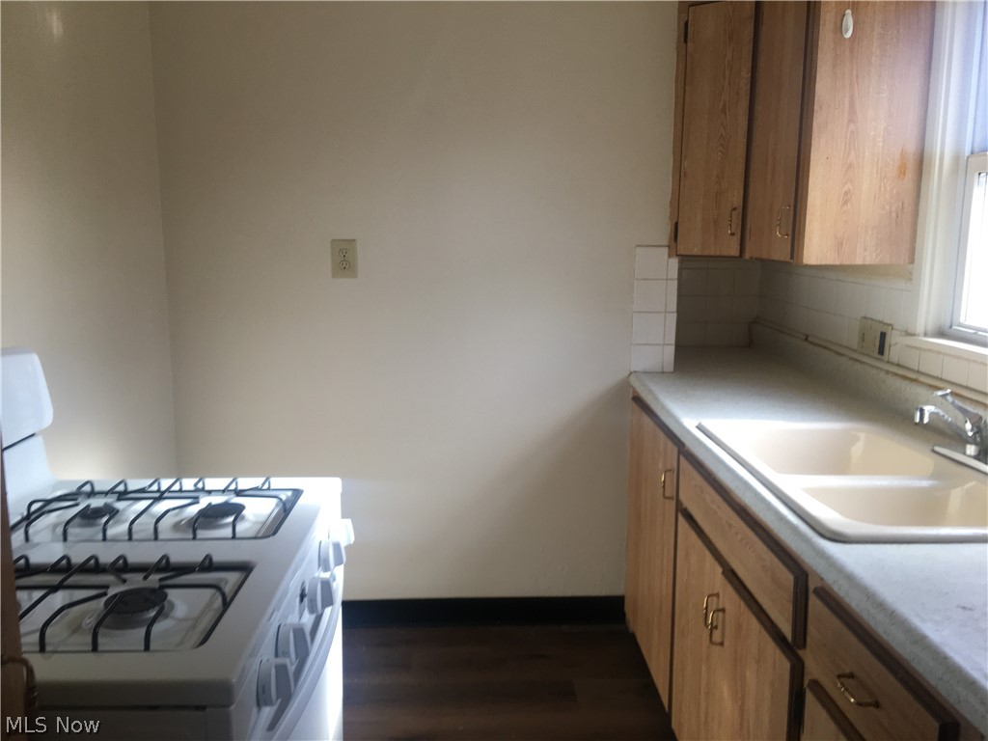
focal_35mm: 29
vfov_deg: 48.2
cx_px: 494
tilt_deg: -10.7
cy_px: 370
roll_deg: +0.3
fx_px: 828
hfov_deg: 61.7
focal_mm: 4.15
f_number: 2.2
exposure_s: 1/120
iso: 40
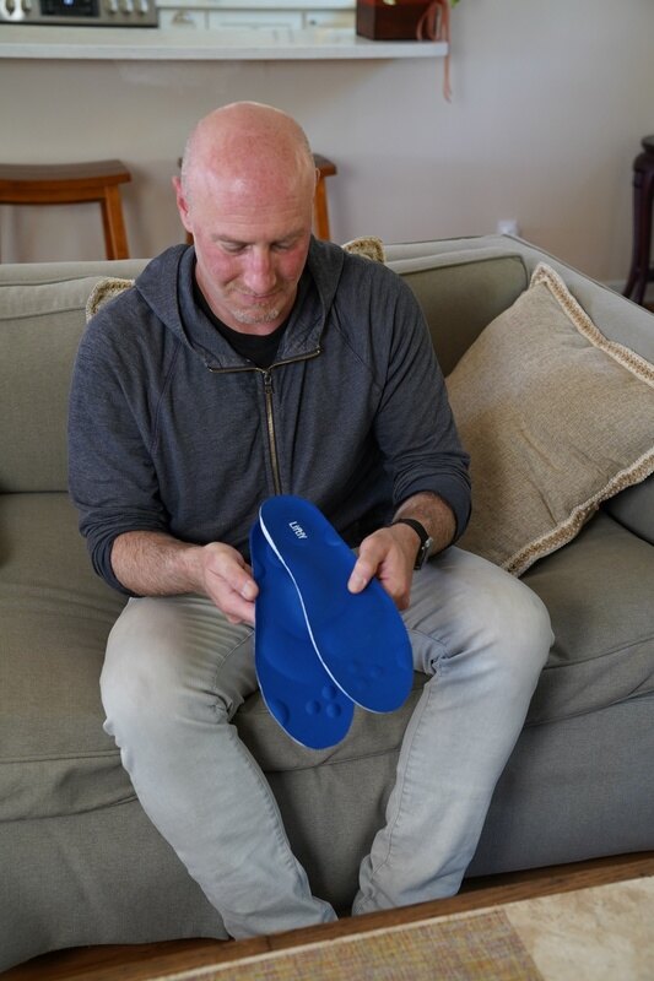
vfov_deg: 41.9
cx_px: 327
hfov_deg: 28.6
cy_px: 490
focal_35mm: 47
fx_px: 1281
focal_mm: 47
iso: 1250
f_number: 4
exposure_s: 1/200
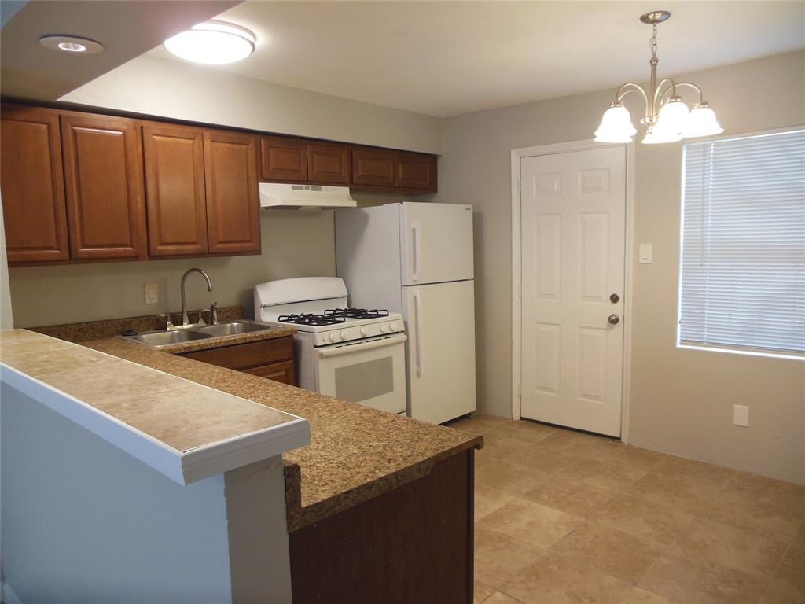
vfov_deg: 54.9
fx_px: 581
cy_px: 302
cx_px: 402
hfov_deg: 69.4
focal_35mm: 25
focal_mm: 4.5
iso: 160
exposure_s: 1/30
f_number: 3.2
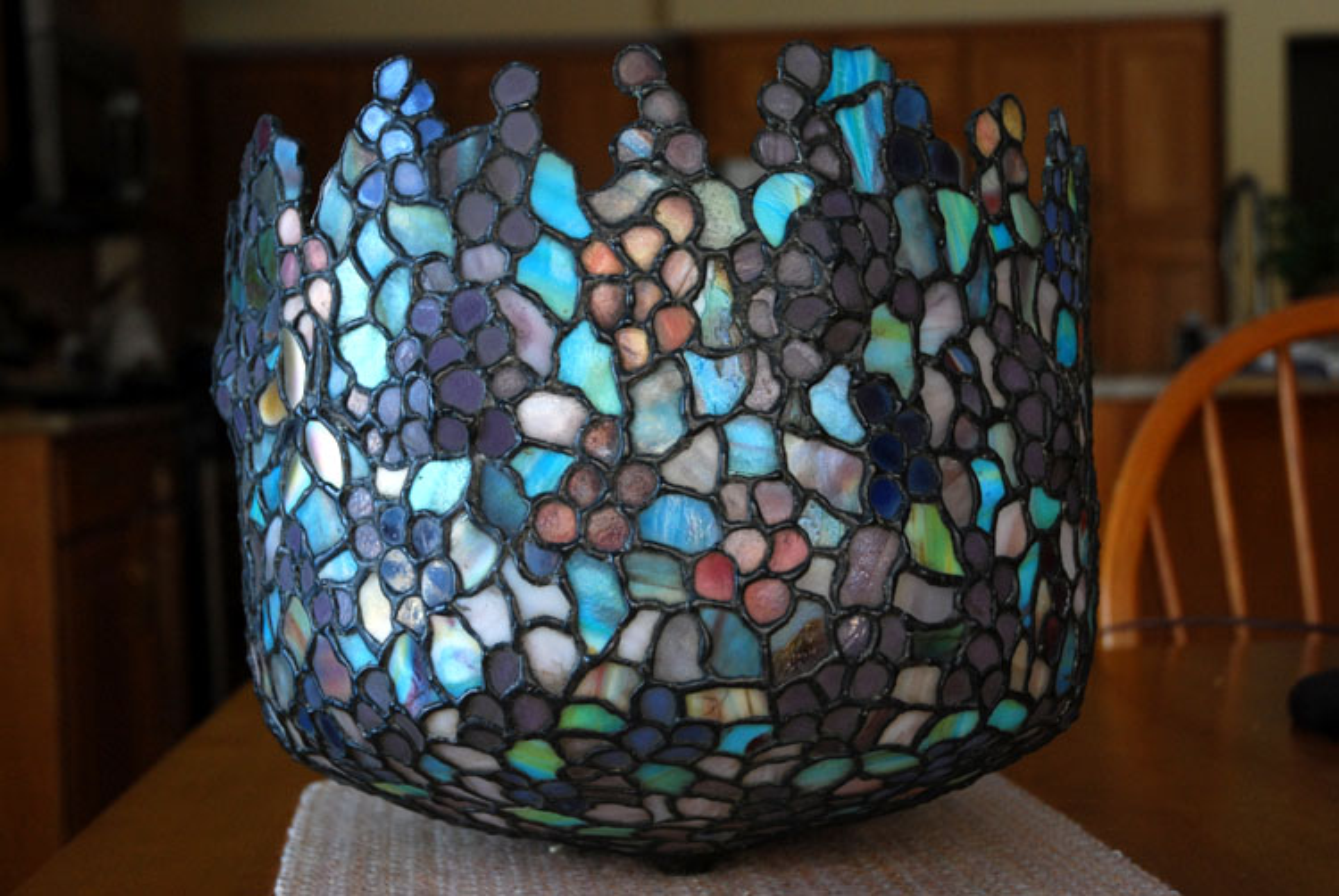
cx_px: 670
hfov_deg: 37.8
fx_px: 1955
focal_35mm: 52
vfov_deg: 25.8
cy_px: 448
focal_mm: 35
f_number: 4.5
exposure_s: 1/30
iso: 450
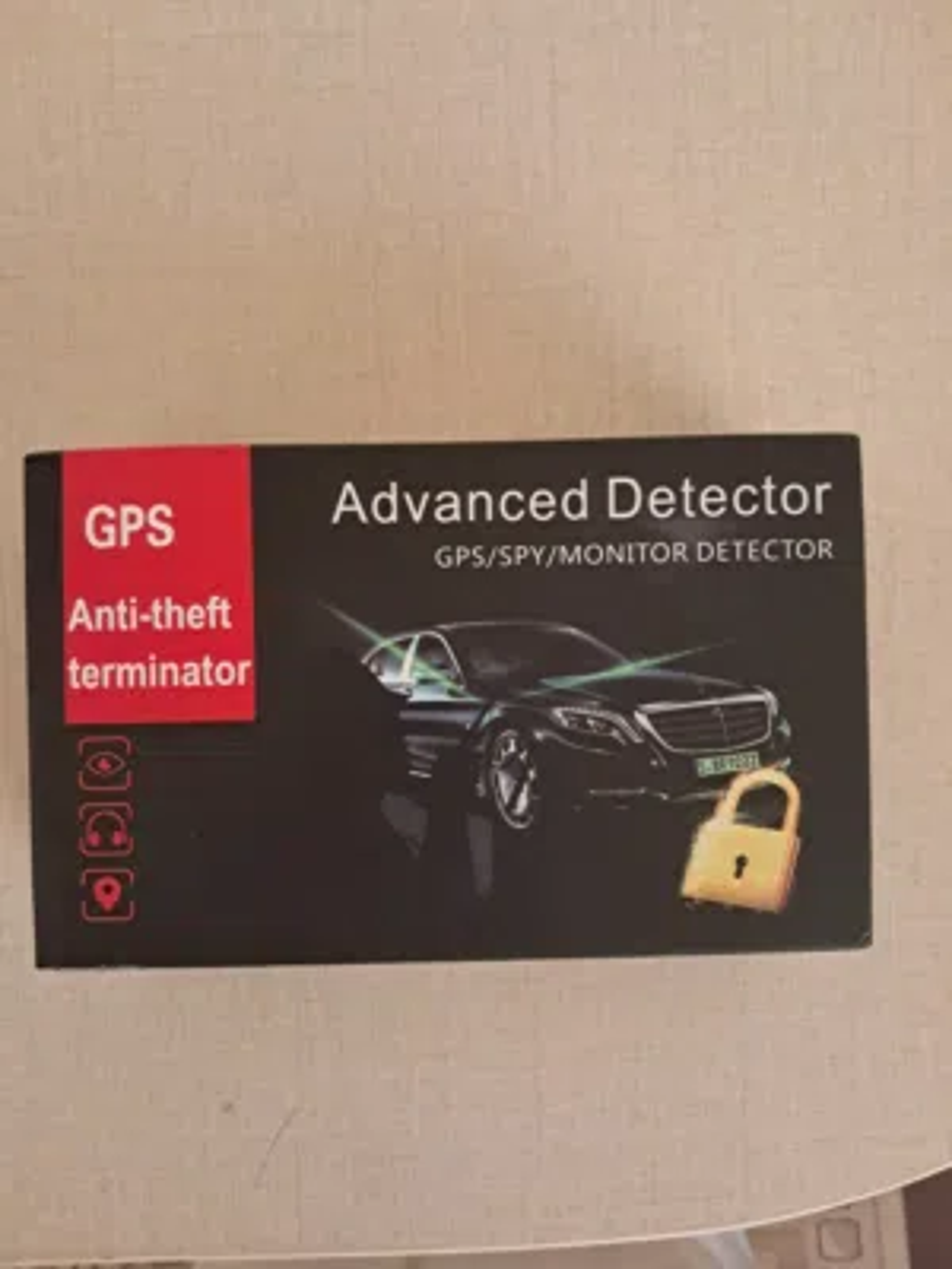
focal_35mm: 27
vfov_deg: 65.3
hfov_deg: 51.4
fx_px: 990
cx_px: 476
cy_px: 634
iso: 500
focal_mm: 4
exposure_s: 1/33
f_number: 1.8
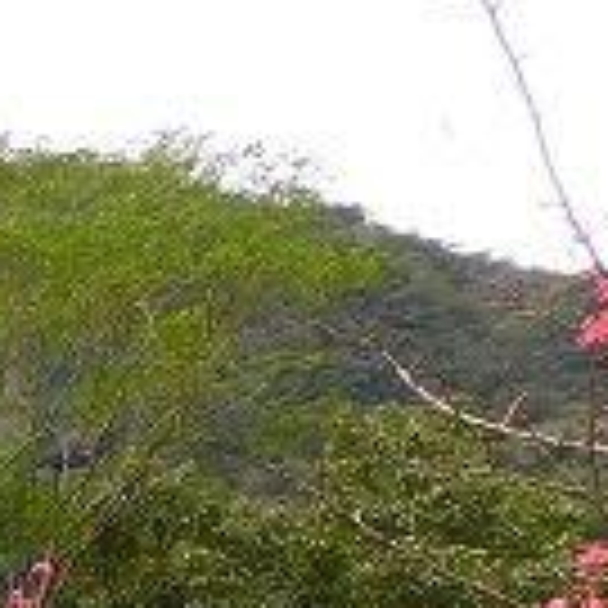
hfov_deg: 10.5
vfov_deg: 12.6
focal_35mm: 126
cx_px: -1130
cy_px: 1085
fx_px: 2504
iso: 125
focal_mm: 4.3
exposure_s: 1/400
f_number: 3.3
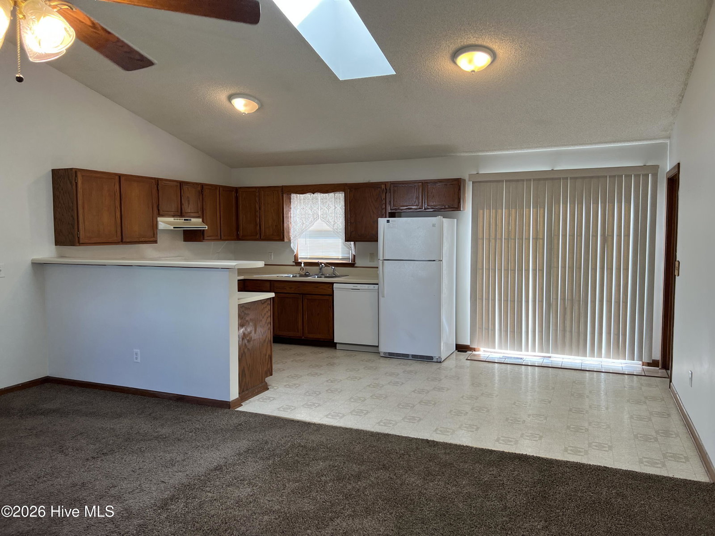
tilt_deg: -2.3
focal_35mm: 26
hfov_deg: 67.3
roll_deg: +0.4
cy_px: 268
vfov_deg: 53.1
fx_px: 537
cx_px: 358
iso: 64
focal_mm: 5.7
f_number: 1.5
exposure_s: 1/137
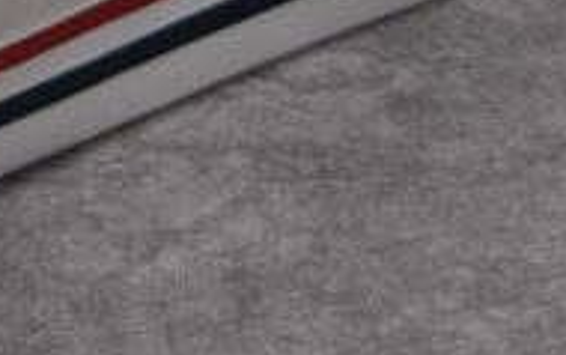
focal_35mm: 214
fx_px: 3303
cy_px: -641
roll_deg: +0.6
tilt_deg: -19.2
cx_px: -9
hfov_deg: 9.7
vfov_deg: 5.8
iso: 200
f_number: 1.78
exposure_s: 1/60
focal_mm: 6.76
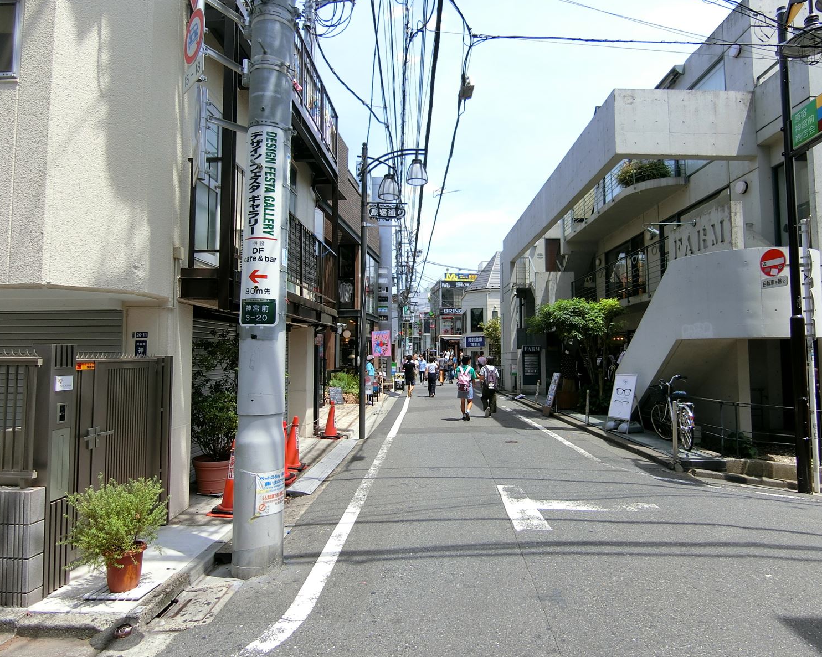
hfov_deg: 80.3
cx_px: 437
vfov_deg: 68.1
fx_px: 487
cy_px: 327
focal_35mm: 20
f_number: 2.7
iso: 80
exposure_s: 1/1000
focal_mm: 4.06
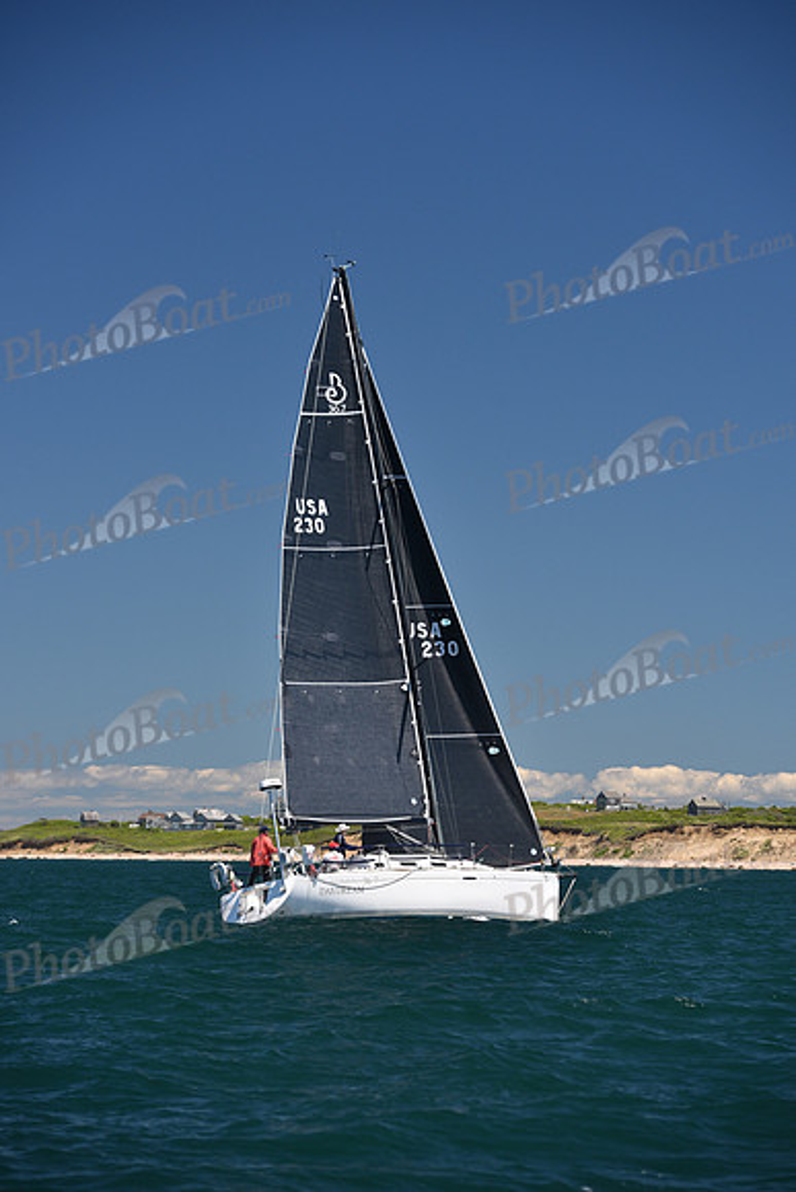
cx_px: 398
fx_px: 4044
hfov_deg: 11.2
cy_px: 596
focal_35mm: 122
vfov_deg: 16.8
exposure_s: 1/800
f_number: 5
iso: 250
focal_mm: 122
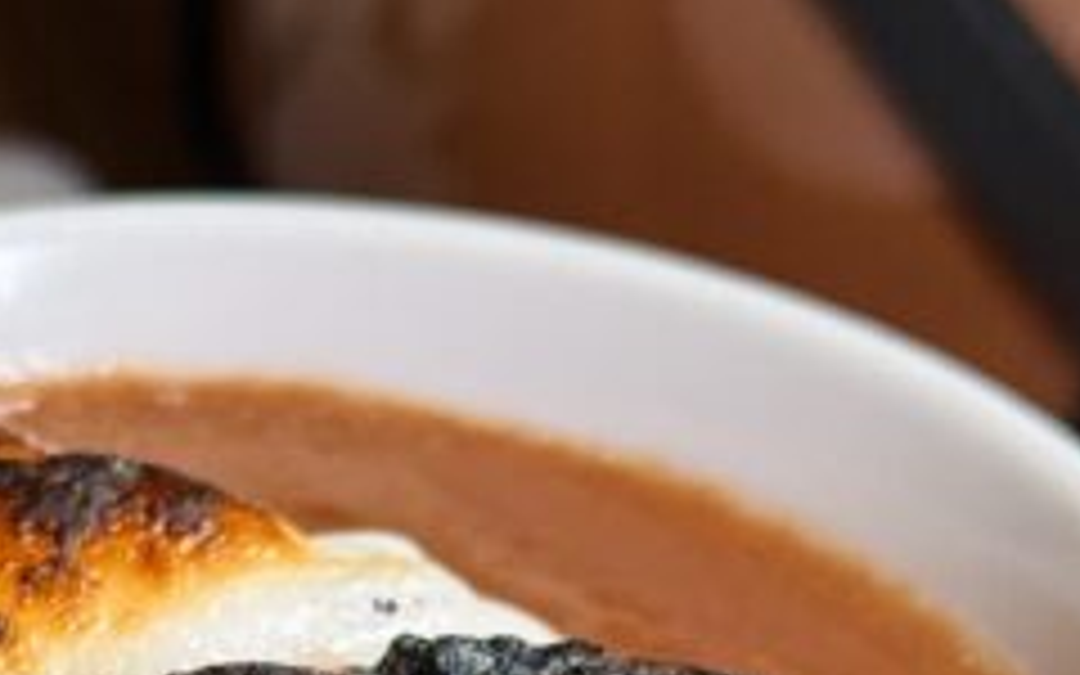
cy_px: 927
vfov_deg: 10.1
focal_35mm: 127
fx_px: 3738
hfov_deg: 16.1
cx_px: 27
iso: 64
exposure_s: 1/120
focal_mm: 6.86
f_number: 1.78
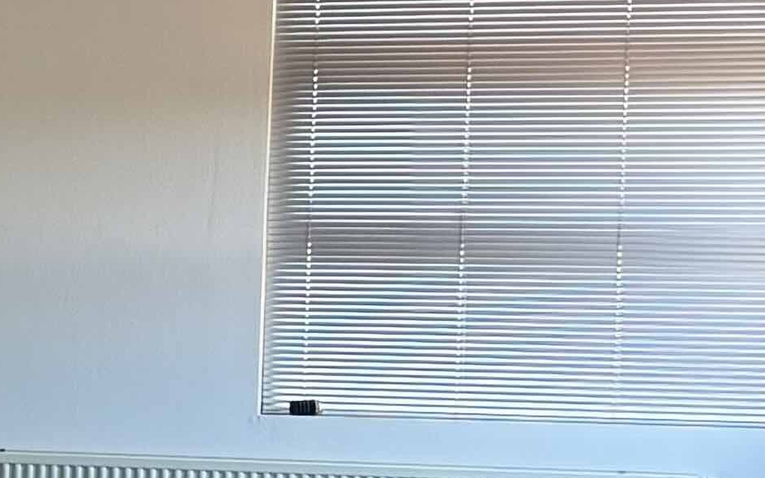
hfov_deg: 12.4
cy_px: 386
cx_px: -617
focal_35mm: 154
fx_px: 3211
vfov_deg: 8.5
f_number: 1.78
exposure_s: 1/121
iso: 200
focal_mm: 6.76
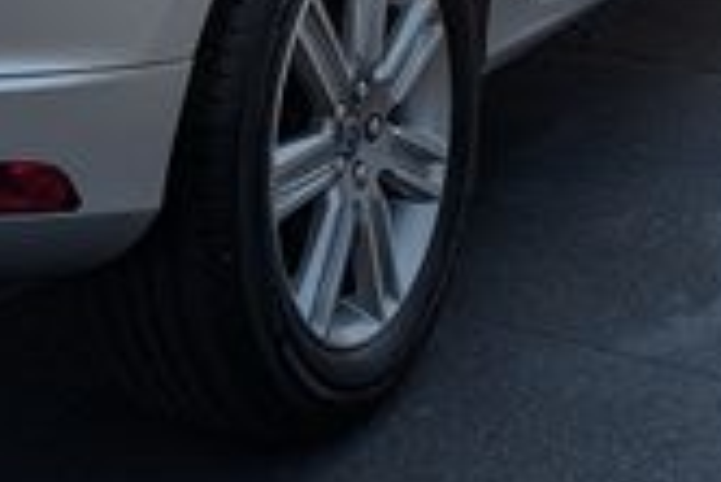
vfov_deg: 13.2
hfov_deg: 20.6
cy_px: -308
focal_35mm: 96
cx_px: 17
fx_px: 1924
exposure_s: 1/3030
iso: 21
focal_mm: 6.9
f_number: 1.68
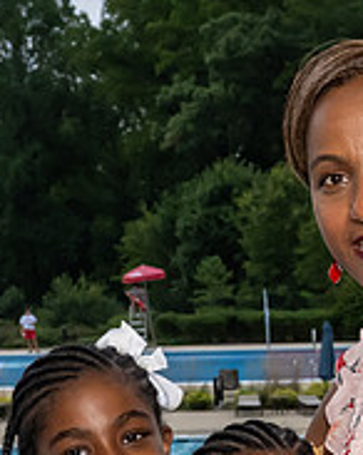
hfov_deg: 11.8
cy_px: 559
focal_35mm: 127
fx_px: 1708
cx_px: 448
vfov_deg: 14.6
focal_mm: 23
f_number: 7.1
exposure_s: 1/250
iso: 1250
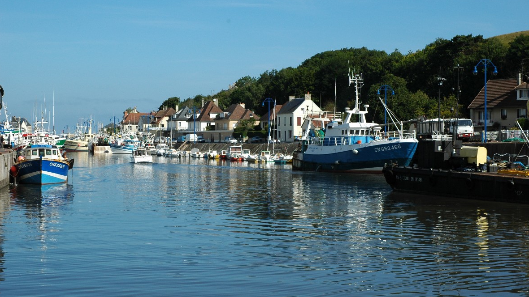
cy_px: 138
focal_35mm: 64
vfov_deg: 18.8
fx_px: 898
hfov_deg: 32.8
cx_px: 264
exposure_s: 1/320
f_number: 11
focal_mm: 40
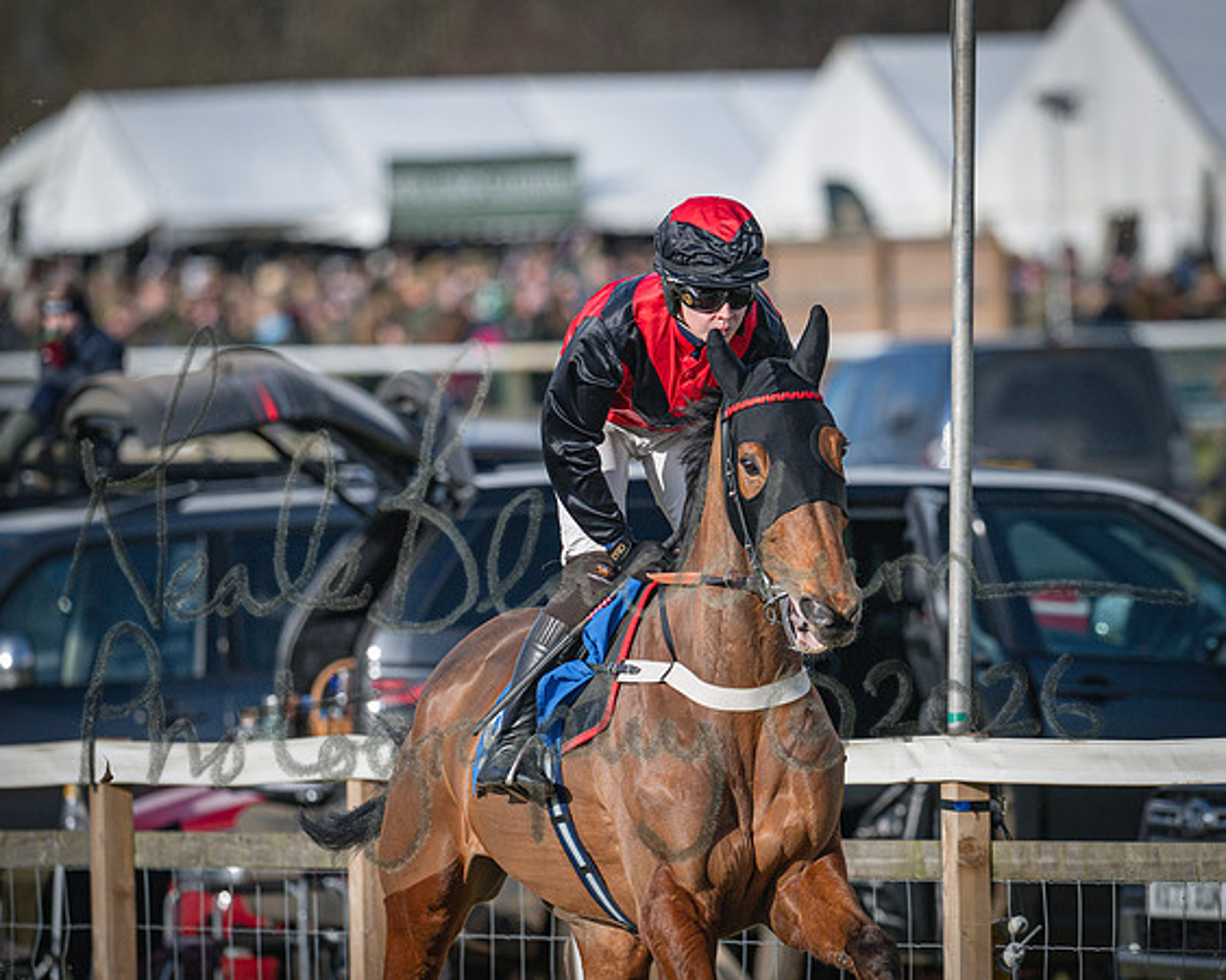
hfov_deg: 2.9
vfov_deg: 2.3
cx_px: 613
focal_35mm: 676
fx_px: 24521
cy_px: 490
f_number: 5
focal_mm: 400
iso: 400
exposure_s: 1/3200
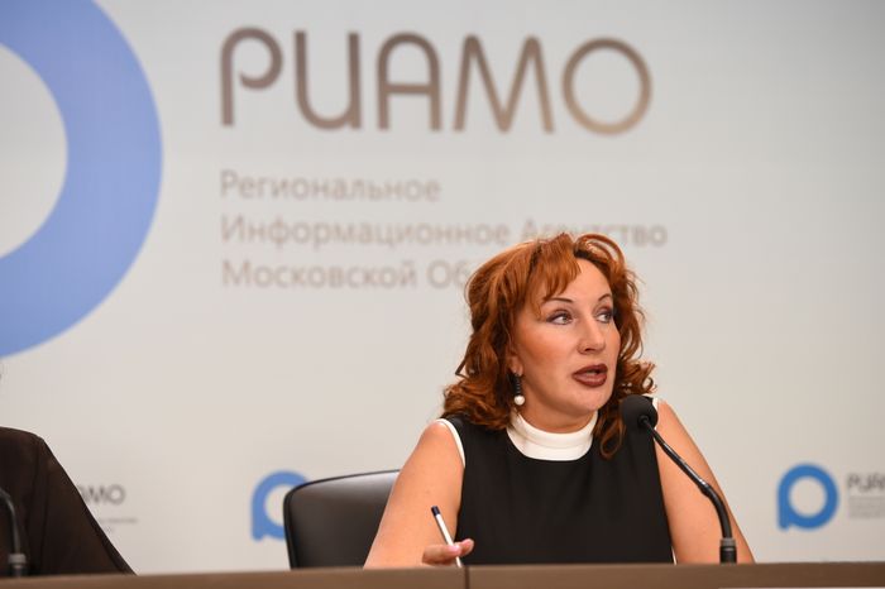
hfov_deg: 15.2
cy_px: 294
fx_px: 3317
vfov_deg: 10.2
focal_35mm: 135
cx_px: 442
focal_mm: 135
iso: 1600
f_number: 3.5
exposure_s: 1/250
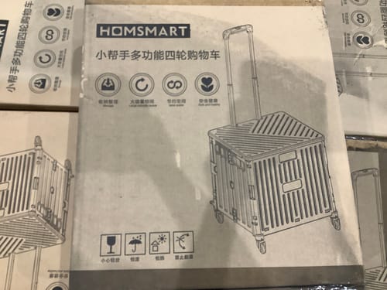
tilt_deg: -72.5
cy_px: 145
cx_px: 194
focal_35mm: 31
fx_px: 347
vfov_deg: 45.4
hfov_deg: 58.4
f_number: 2.4
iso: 250
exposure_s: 1/50
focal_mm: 3.3
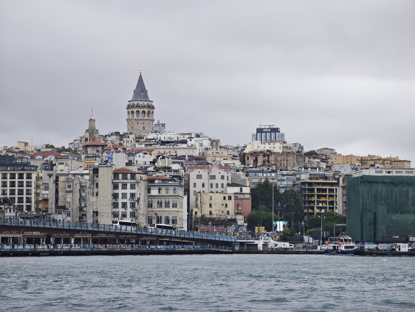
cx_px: 208
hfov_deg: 16.4
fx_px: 1439
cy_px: 156
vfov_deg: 12.3
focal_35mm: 120
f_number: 2.5
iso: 50
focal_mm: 19.4
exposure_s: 1/221
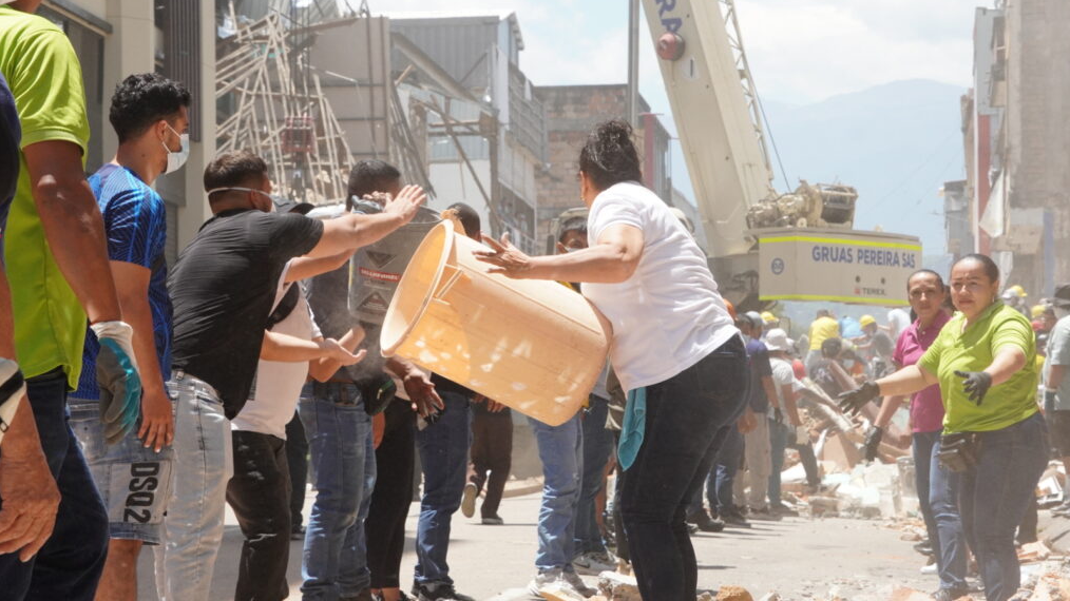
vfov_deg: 11.2
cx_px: 538
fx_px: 3064
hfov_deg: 19.8
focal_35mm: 108
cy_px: 261
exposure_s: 1/800
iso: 1000
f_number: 11
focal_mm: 68
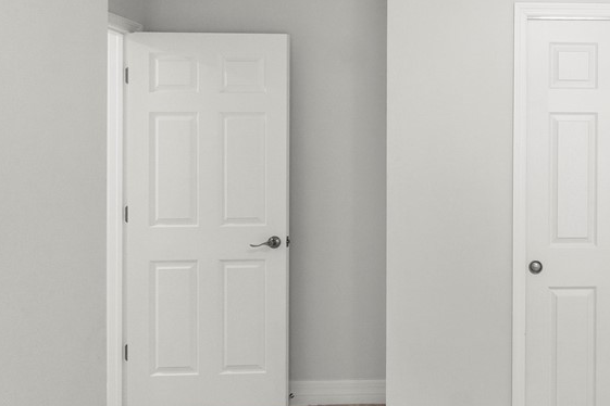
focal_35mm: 31
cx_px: 549
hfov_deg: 52.9
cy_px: 201
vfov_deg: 42.3
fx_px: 525
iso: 640
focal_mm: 16
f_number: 4
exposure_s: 1/160
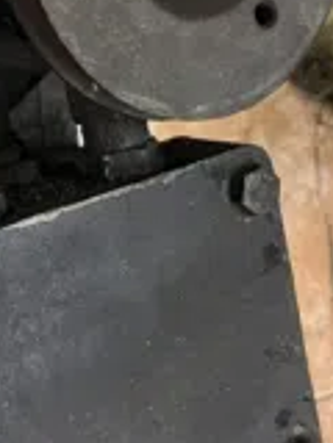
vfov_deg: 29.7
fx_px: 834
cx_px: -19
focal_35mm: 65
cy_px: 158
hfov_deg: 21.6
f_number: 1.6
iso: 640
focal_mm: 5.1
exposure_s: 1/30
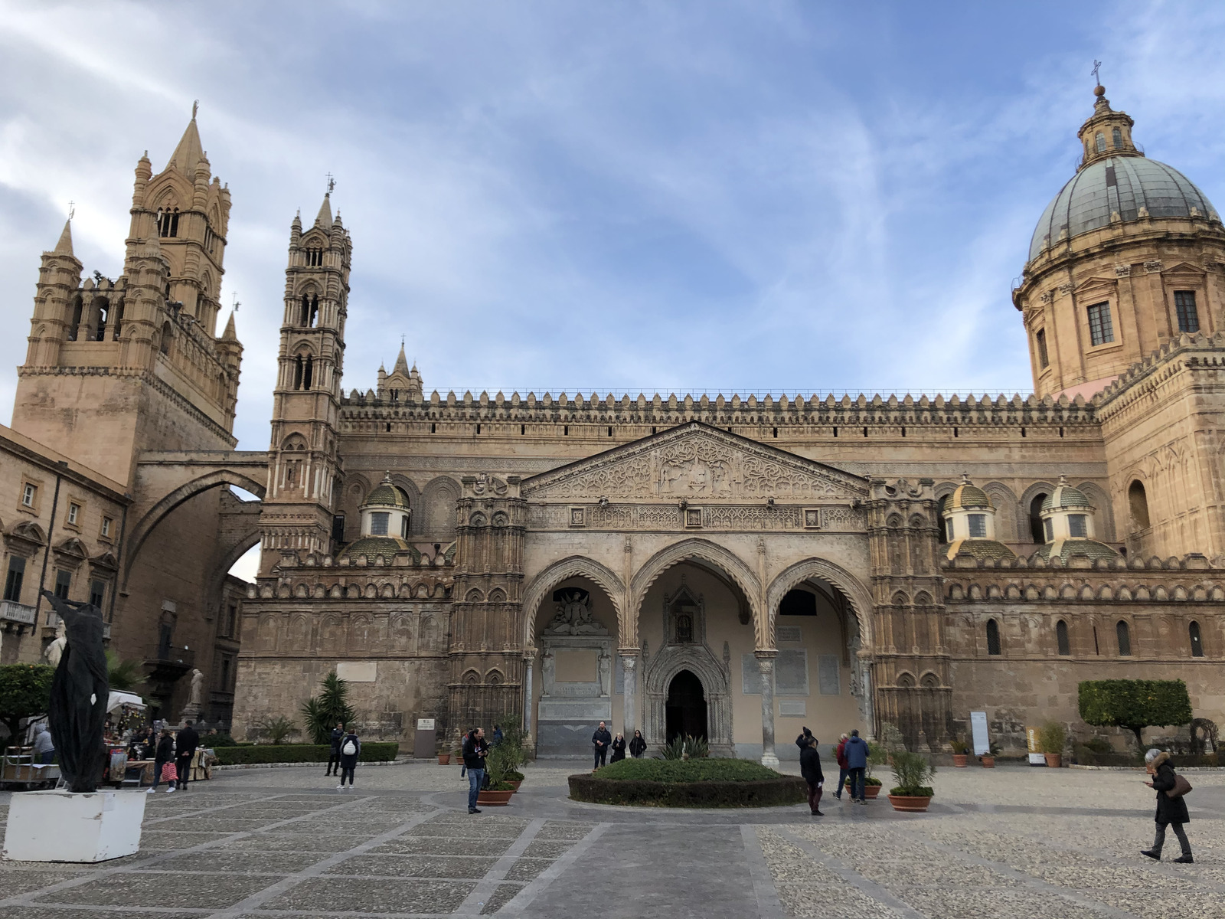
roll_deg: +0.2
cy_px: 460
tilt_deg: +15.2
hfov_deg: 63.4
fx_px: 991
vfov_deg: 49.7
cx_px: 612
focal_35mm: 28
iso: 20
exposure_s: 1/923
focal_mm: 4
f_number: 1.8
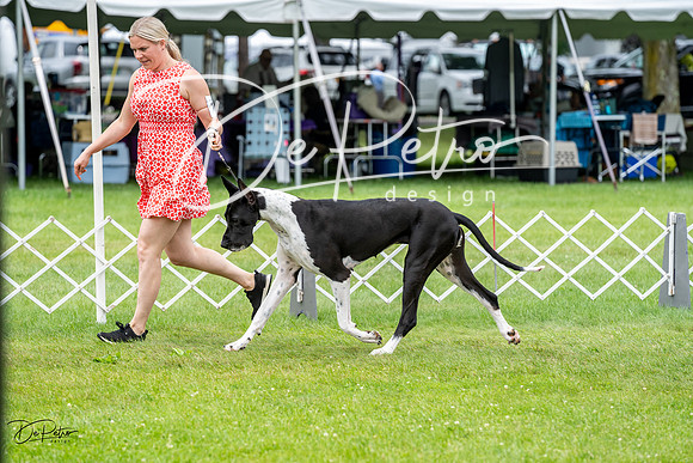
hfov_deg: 11.7
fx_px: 3389
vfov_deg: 7.8
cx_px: 346
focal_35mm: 176
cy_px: 232
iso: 400
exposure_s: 1/1000
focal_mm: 176
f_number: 4.5
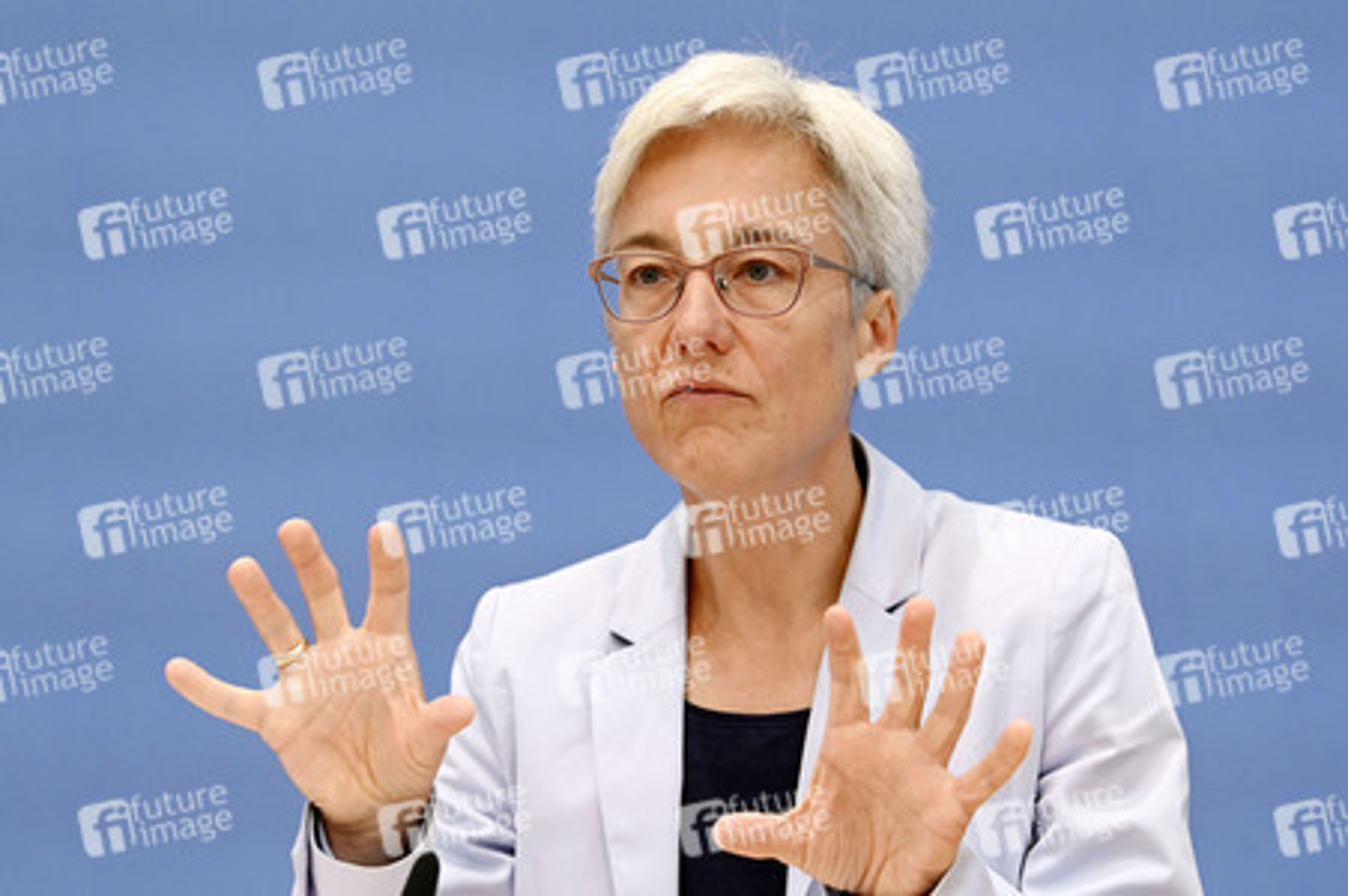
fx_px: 4565
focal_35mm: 122
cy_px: 448
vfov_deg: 11.2
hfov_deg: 16.8
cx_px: 674
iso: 4000
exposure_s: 1/500
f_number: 6.3
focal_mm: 122
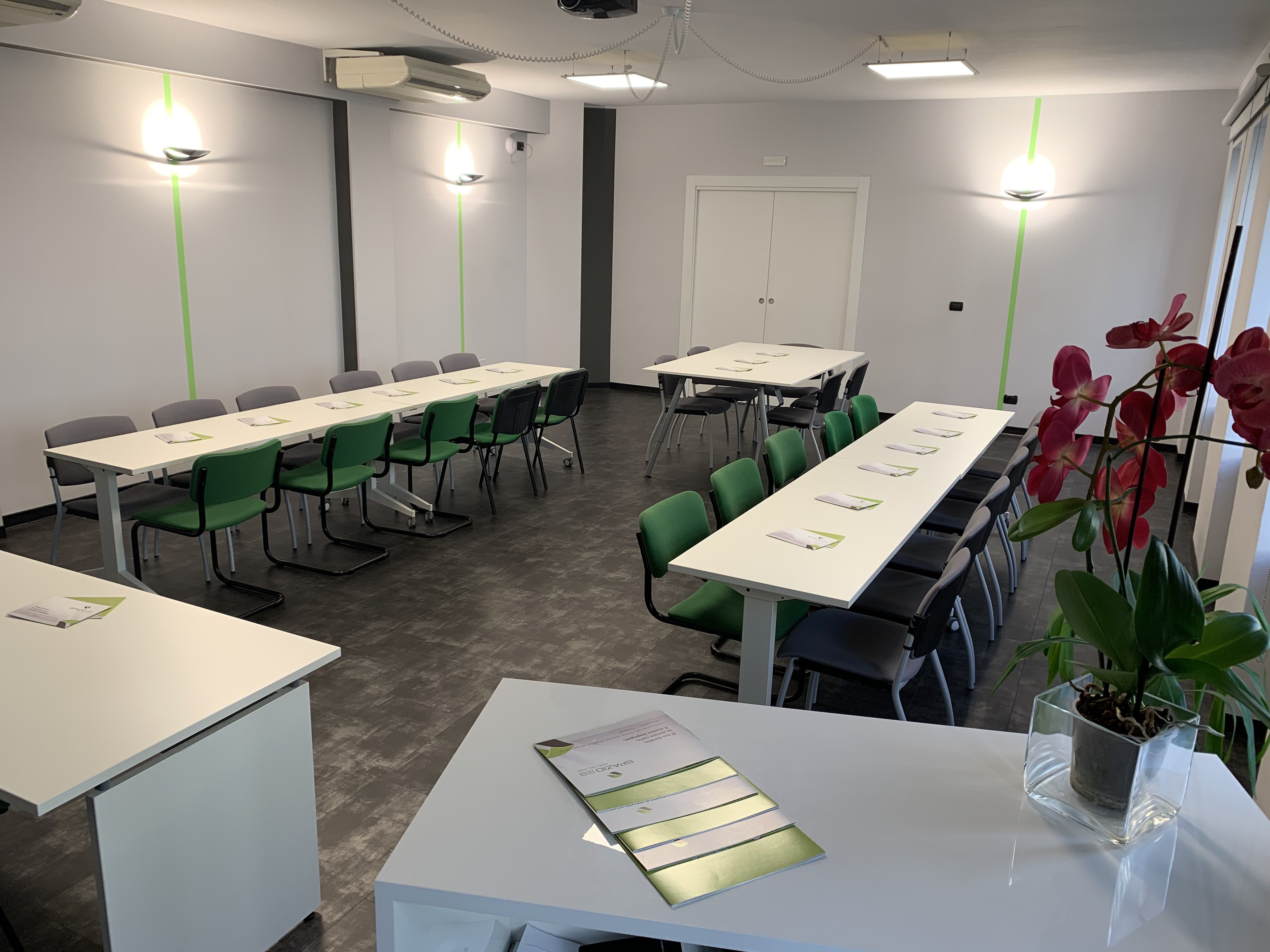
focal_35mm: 26
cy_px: 476
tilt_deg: -15.6
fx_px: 954
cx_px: 635
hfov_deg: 67.3
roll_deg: -1.1
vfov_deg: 53.1
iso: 50
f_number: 1.8
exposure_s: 1/50
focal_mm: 4.25
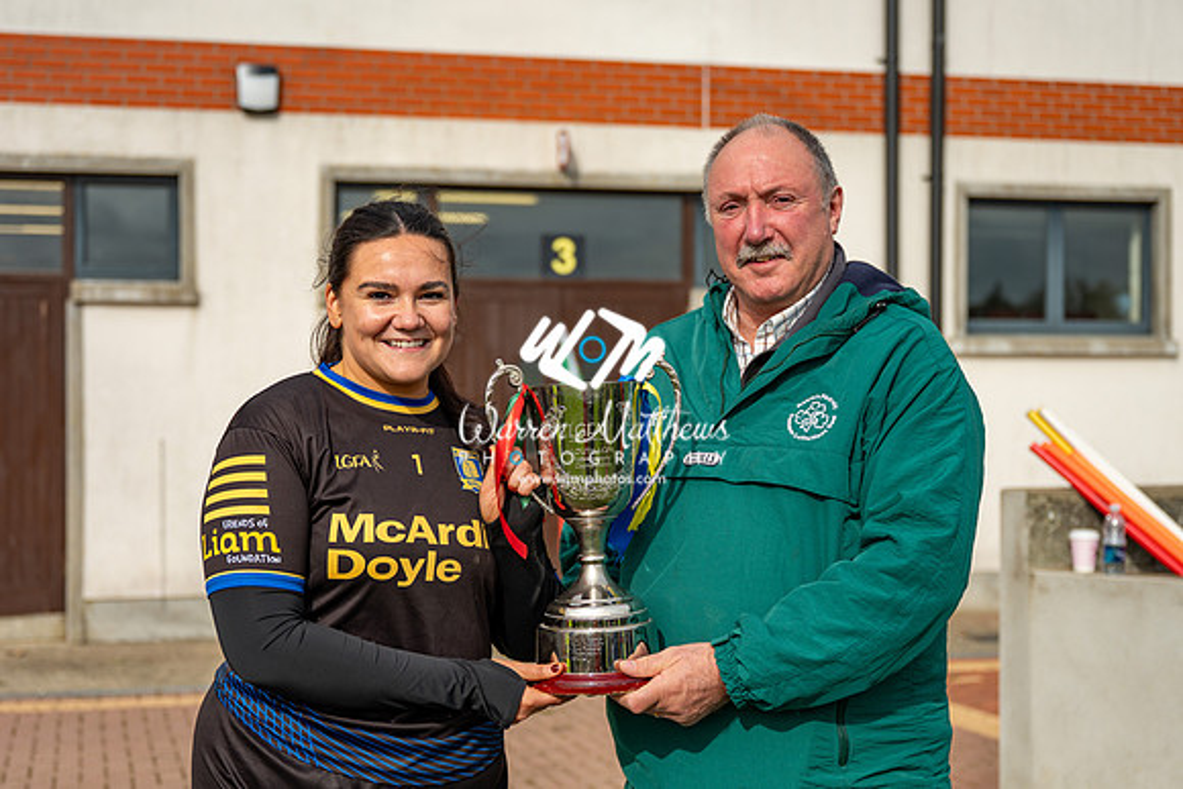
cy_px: 385
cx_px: 586
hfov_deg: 36.6
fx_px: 1790
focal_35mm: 54
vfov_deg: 24.9
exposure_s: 1/2000
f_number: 2.8
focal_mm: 46
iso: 100
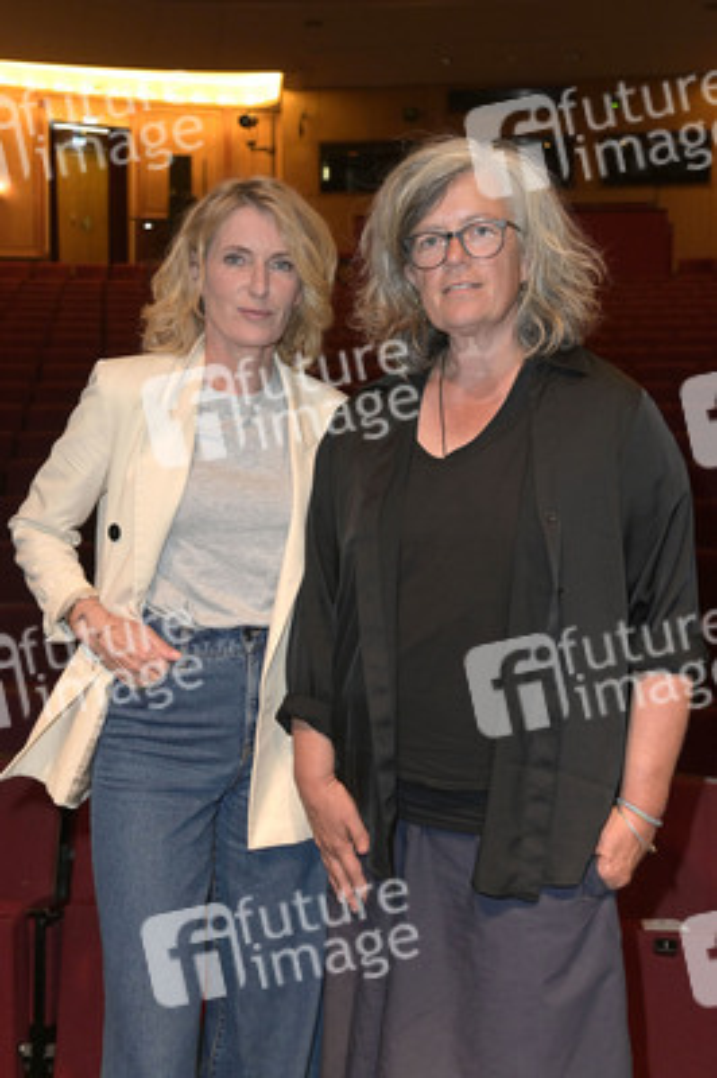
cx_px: 358
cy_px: 539
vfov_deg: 46.4
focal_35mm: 42
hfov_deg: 31.8
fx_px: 1257
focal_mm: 42
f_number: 5.6
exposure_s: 1/80
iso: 4000
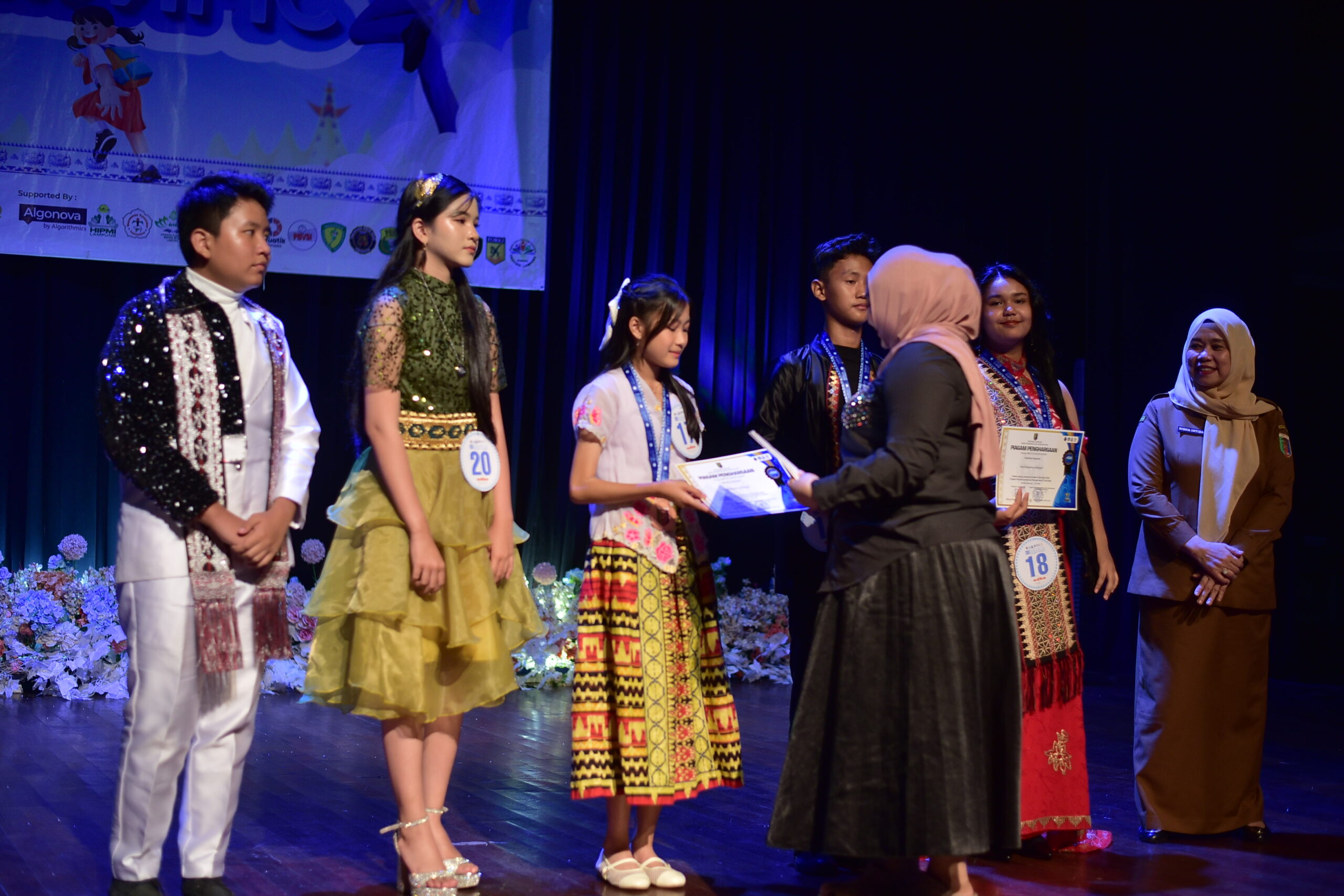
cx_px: 672
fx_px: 1867
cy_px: 448
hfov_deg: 39.6
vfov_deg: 27.0
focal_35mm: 50
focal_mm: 50
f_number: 2.2
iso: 640
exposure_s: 1/250
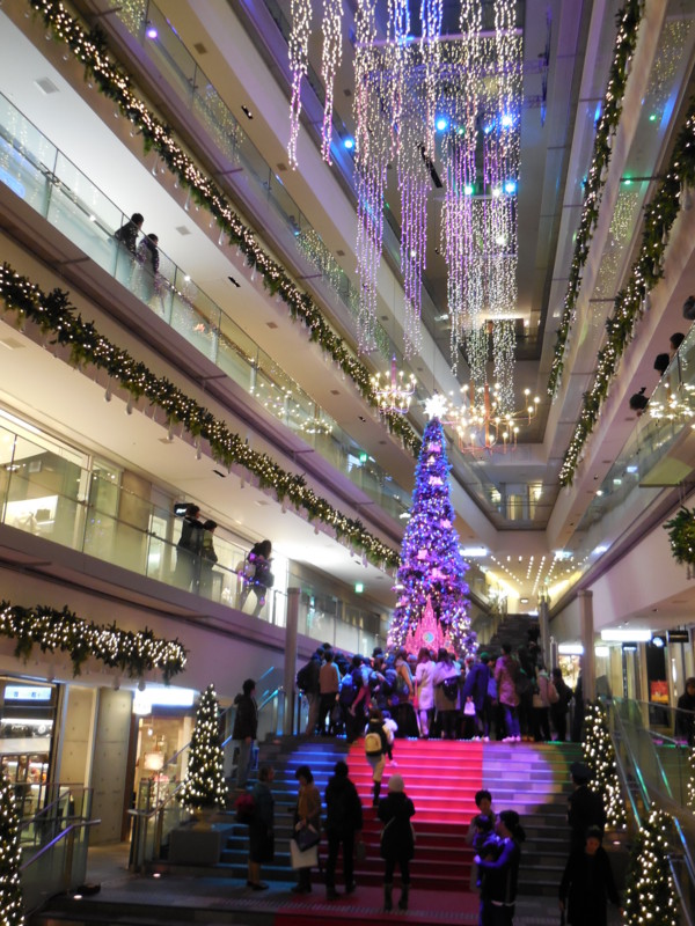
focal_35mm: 34
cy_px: 463
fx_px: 910
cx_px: 348
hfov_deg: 41.8
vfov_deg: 54.0
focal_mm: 6.1
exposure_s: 1/20
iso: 400
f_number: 3.4
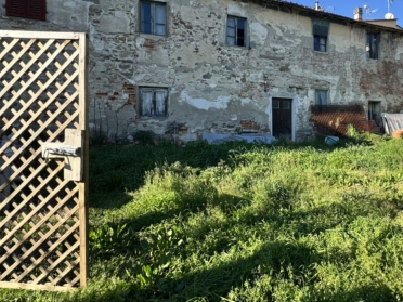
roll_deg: +0.3
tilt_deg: -0.7
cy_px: 123
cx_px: 277
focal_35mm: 22
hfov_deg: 73.4
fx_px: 256
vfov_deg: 60.7
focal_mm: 2.22
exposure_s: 1/423
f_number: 2.2
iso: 40
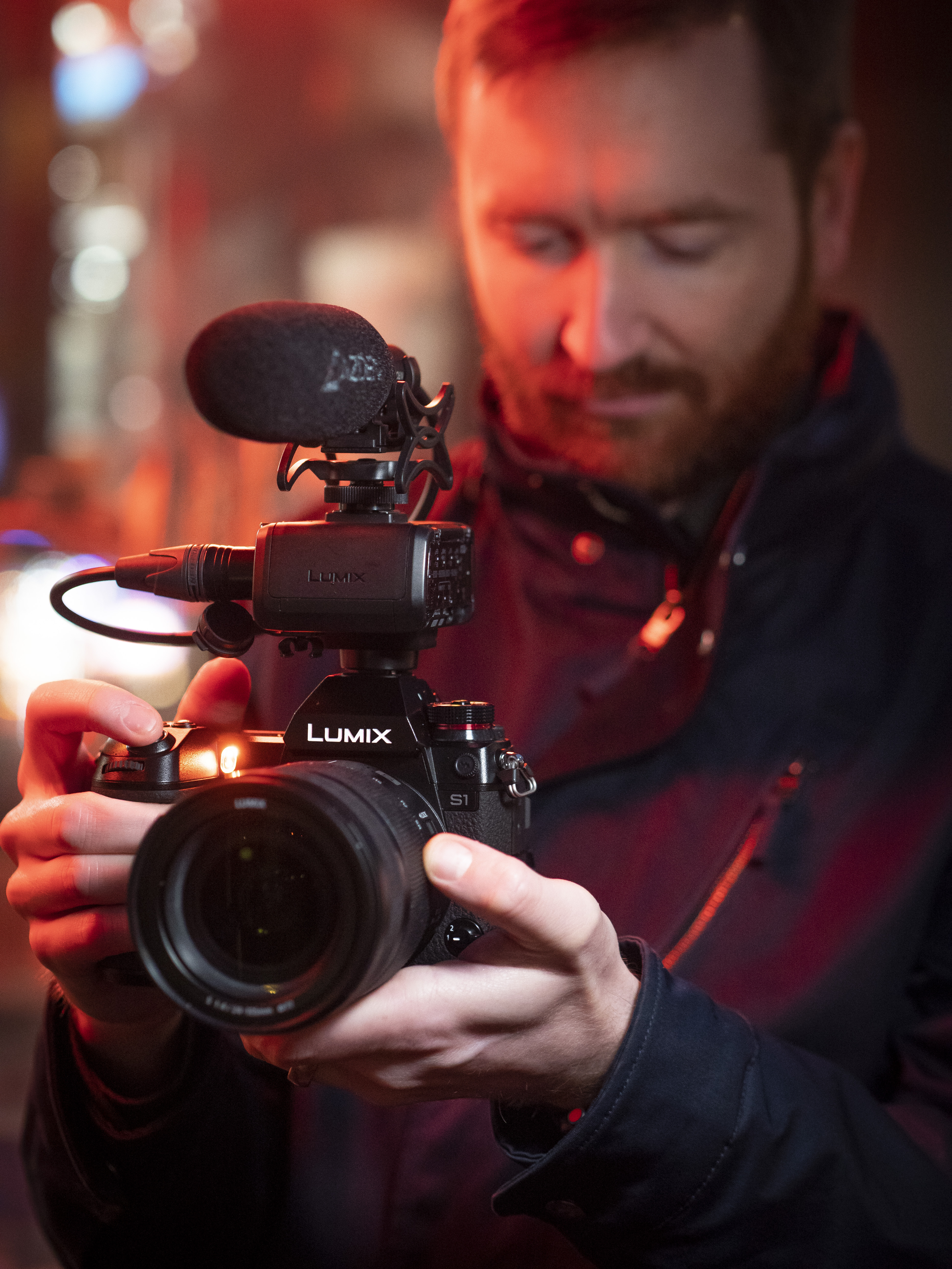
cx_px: 476
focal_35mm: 86
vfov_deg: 22.8
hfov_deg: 17.2
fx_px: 3154
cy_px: 634
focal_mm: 43
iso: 1600
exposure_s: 1/100
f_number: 1.8
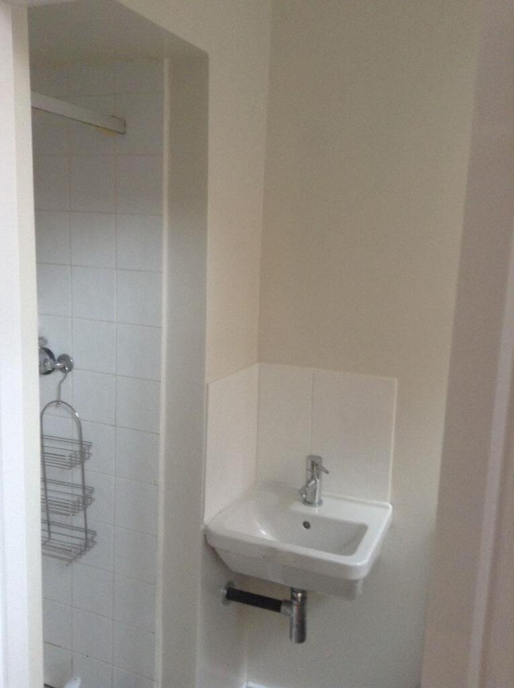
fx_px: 655
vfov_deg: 55.4
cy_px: 344
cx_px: 257
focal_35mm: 33
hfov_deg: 42.8
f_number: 2.4
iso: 80
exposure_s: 1/24
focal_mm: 3.3
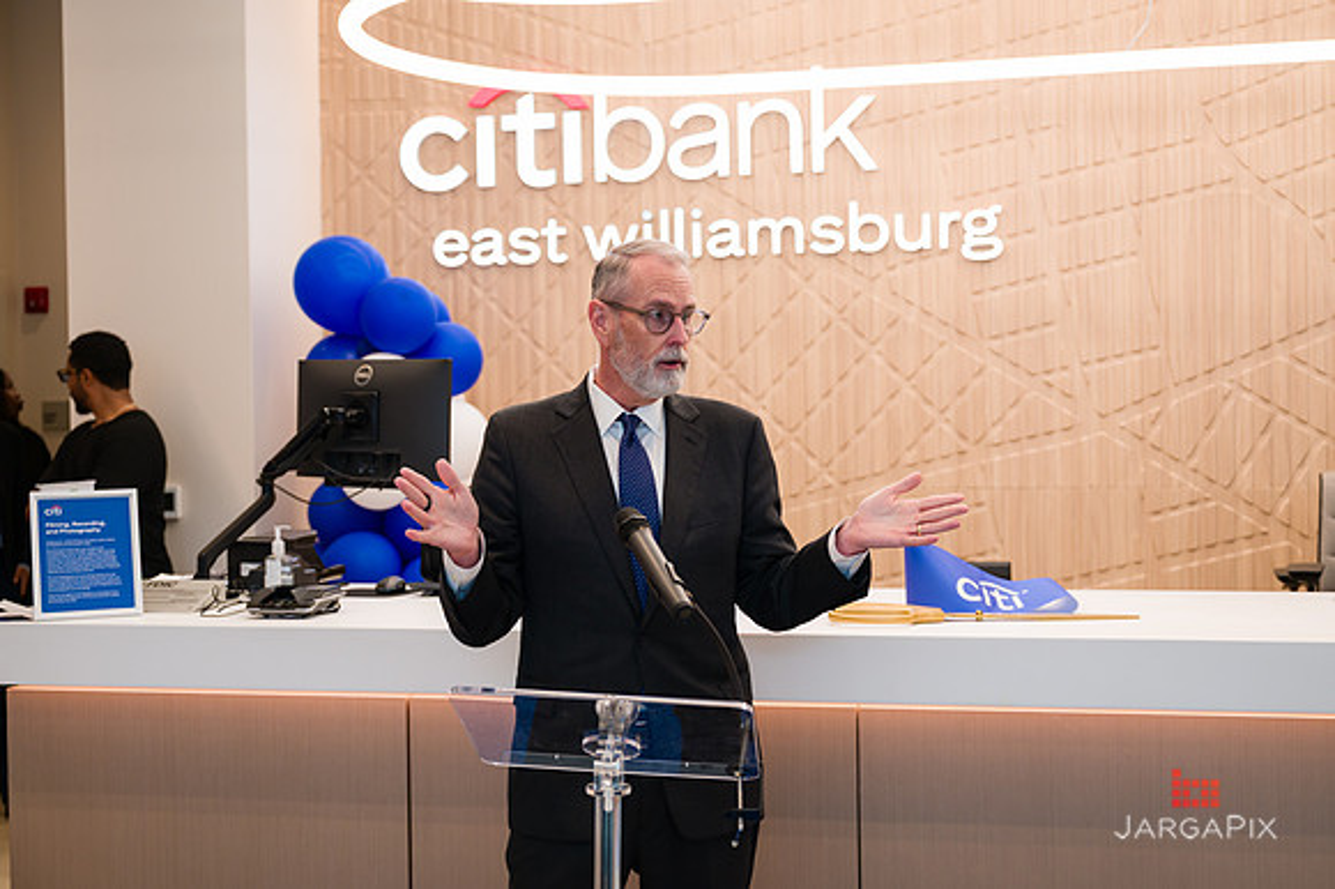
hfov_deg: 41.5
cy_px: 421
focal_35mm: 48
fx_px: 1761
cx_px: 703
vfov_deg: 28.3
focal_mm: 44
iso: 400
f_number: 3.2
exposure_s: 1/200
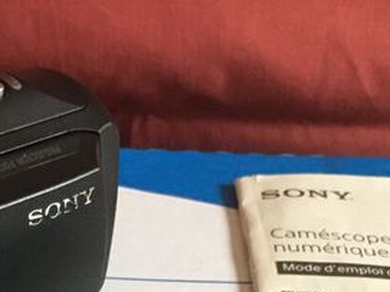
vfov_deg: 13.2
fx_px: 1205
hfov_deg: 18.3
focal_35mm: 107
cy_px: 401
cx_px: 104
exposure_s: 1/33
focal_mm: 4.15
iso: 200
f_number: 2.2
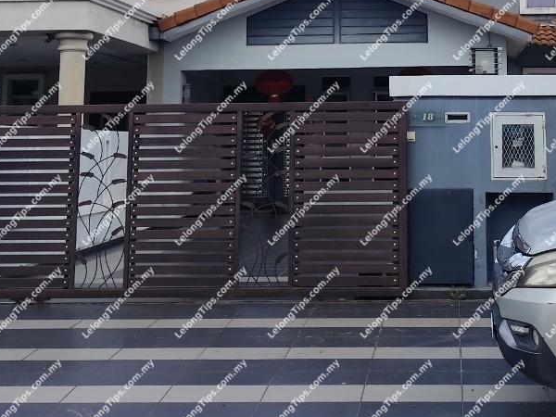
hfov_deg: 34.4
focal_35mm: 54
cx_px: 446
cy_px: 4
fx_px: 867
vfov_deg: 25.7
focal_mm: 6.14
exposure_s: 1/1122
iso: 50
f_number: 1.65
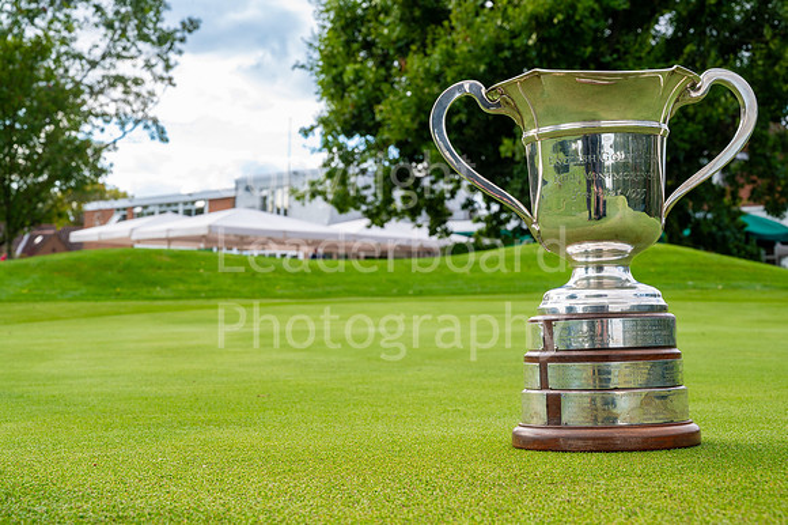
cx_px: 394
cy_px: 262
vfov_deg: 24.2
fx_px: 1225
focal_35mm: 56
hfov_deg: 35.7
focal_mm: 56
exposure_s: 1/60
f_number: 14
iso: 320
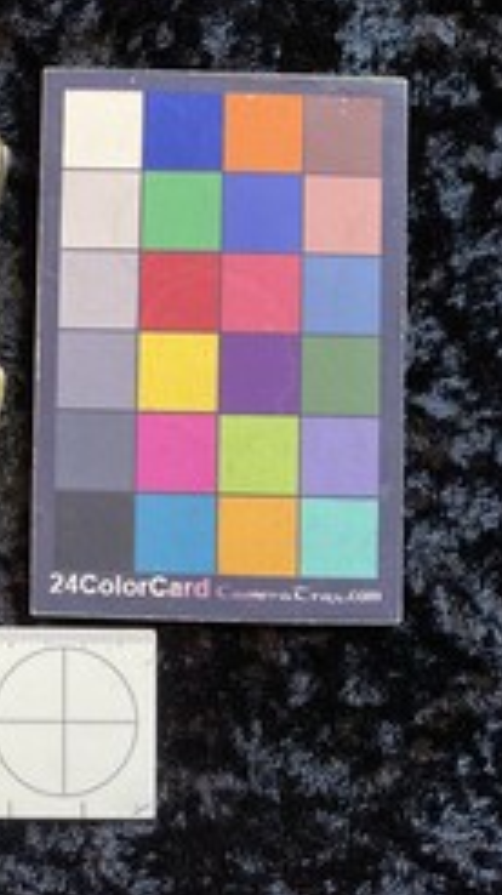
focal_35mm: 45
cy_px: 427
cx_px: -131
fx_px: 1067
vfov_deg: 45.5
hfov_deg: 23.7
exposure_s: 1/100
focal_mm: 3
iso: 64
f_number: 1.8
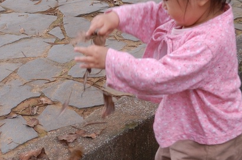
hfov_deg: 23.2
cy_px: 76
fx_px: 579
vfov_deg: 15.8
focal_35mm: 86
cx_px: 38
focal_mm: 23
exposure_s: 1/50
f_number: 5
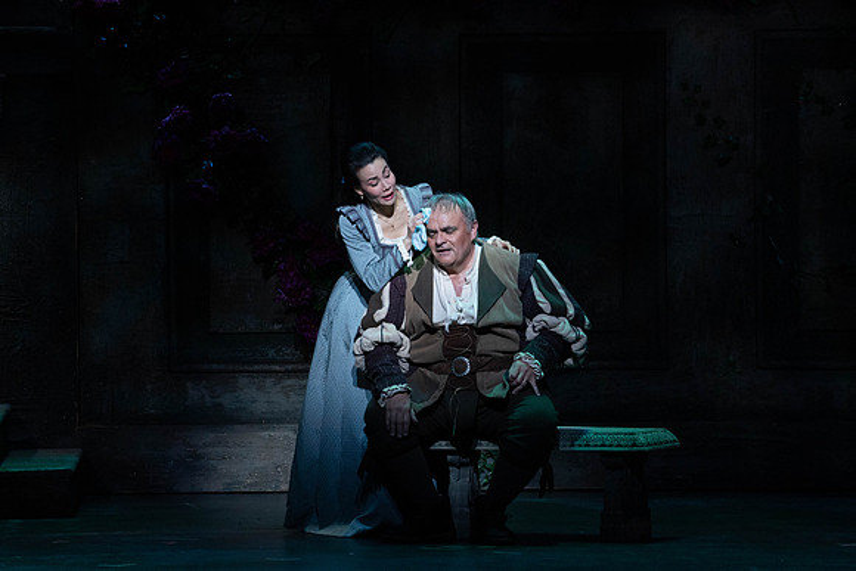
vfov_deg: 5.6
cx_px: 405
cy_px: 258
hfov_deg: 8.4
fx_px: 5848
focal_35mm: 246
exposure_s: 1/200
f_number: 5.6
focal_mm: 200
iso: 5000
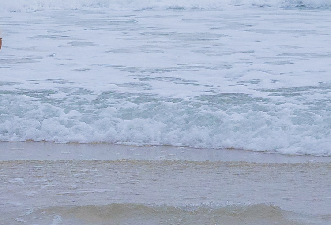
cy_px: -74
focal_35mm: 300
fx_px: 2775
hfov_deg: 6.8
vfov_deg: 4.6
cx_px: -30
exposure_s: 1/100
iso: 800
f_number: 6.3
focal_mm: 56
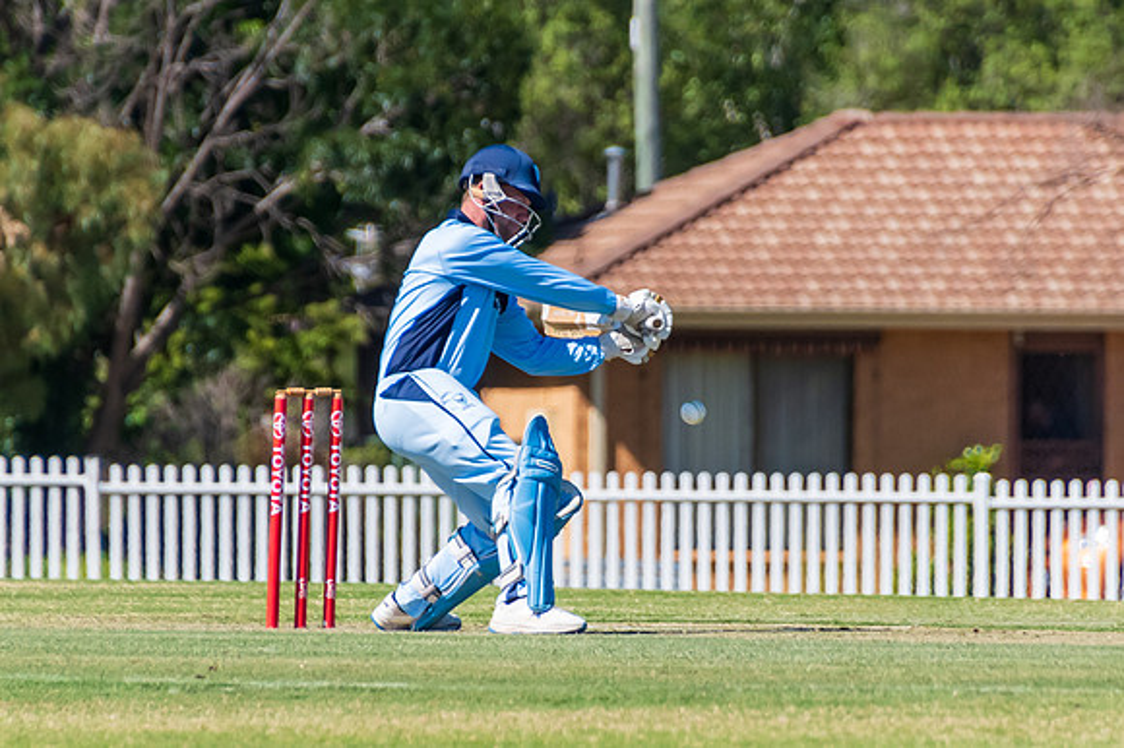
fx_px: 30762
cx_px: 608
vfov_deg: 1.4
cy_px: 337
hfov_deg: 2.1
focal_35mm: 986
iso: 400
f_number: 7.1
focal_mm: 400
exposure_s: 1/2000
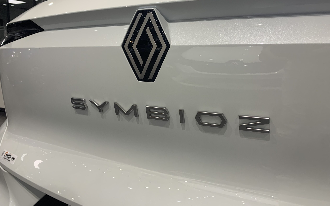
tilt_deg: -4.3
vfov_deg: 44.3
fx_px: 252
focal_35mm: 28
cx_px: 165
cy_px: 82
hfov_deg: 66.5
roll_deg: +0.0
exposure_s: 1/100
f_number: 1.8
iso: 80
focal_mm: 4.25
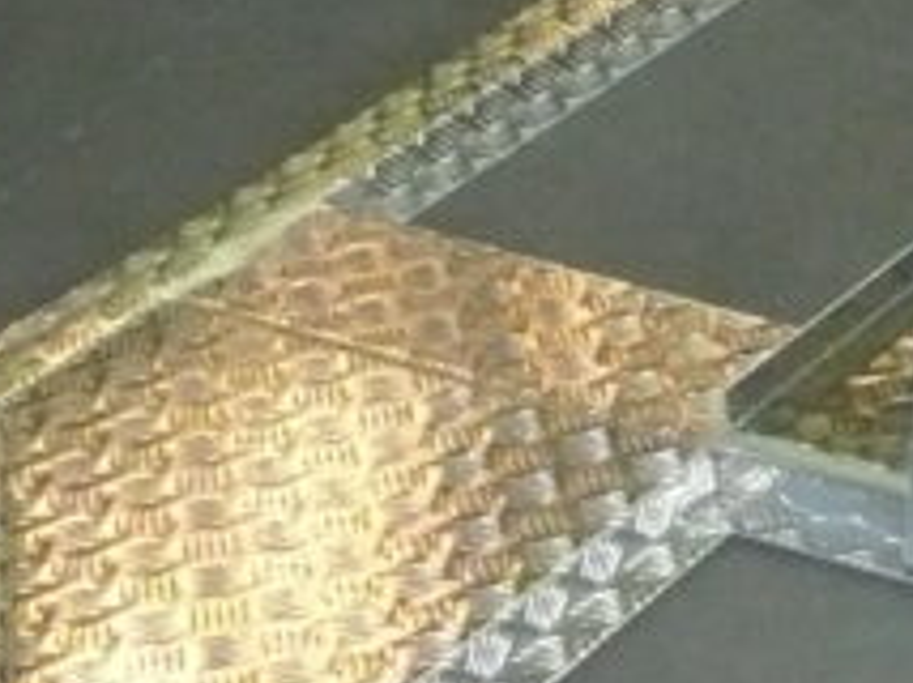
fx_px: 3530
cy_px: 226
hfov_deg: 13.4
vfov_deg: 11.0
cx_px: 1579
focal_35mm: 134
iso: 400
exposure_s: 1/30
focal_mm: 4.6
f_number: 2.8
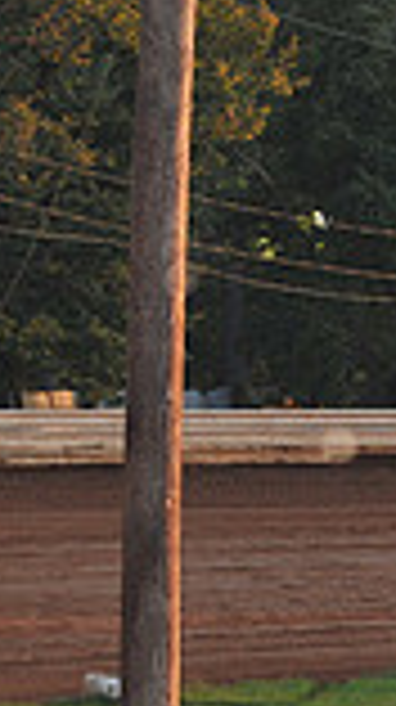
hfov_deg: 3.1
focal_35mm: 386
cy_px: 863
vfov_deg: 5.6
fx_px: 7225
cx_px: 153
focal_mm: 100
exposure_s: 1/320
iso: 800
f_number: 7.1
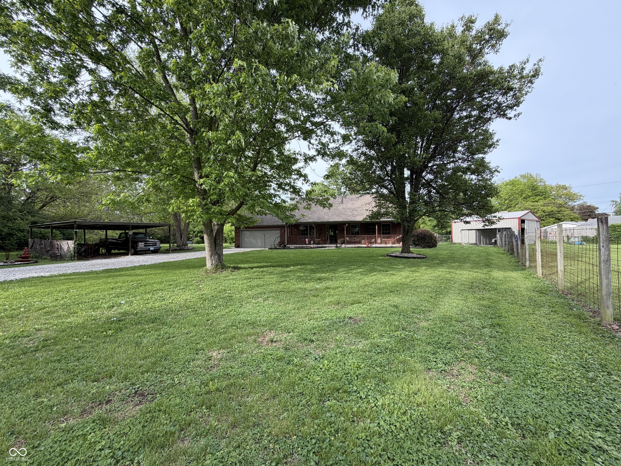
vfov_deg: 85.7
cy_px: 233
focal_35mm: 14
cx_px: 310
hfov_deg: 102.1
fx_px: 251
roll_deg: +0.7
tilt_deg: +1.3
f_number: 2.2
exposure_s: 1/342
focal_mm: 2.22
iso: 50
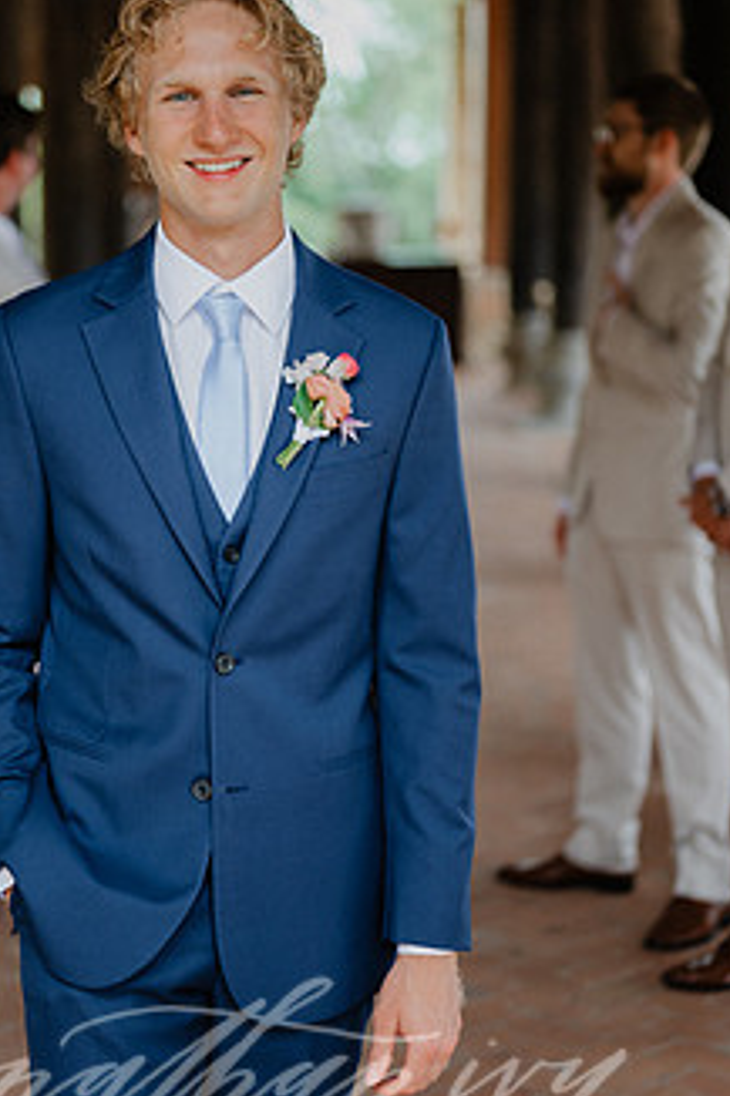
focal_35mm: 69
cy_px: 457
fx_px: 2101
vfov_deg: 29.2
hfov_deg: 19.6
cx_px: 232
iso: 160
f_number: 1.8
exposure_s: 1/400
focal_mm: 50
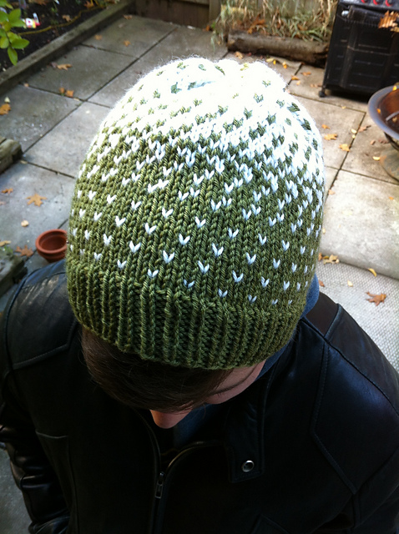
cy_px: 267
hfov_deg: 40.6
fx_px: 539
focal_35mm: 35
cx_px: 200
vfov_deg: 52.7
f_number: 2.8
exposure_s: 1/30
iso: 80
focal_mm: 3.85
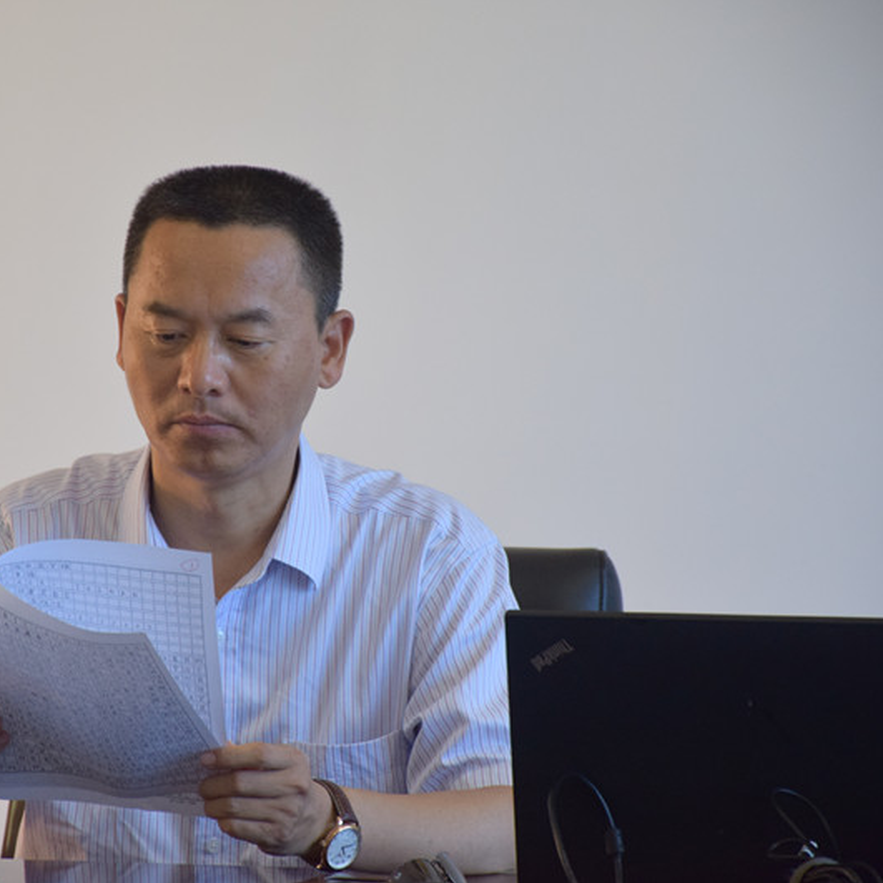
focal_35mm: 269
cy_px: 442
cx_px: 284
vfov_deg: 6.5
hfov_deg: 6.5
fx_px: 7763
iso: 1000
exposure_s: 1/125
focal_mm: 140
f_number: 5.6
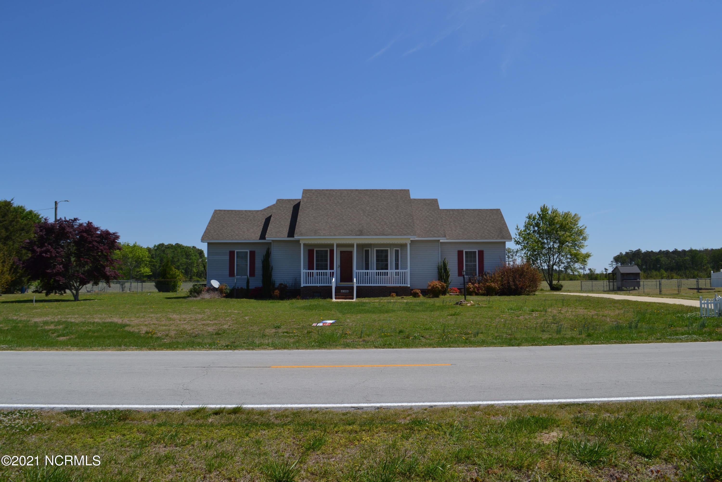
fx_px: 602
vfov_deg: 43.6
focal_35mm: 30
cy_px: 241
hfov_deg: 61.9
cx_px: 361
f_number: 9
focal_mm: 20
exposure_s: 1/320
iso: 100
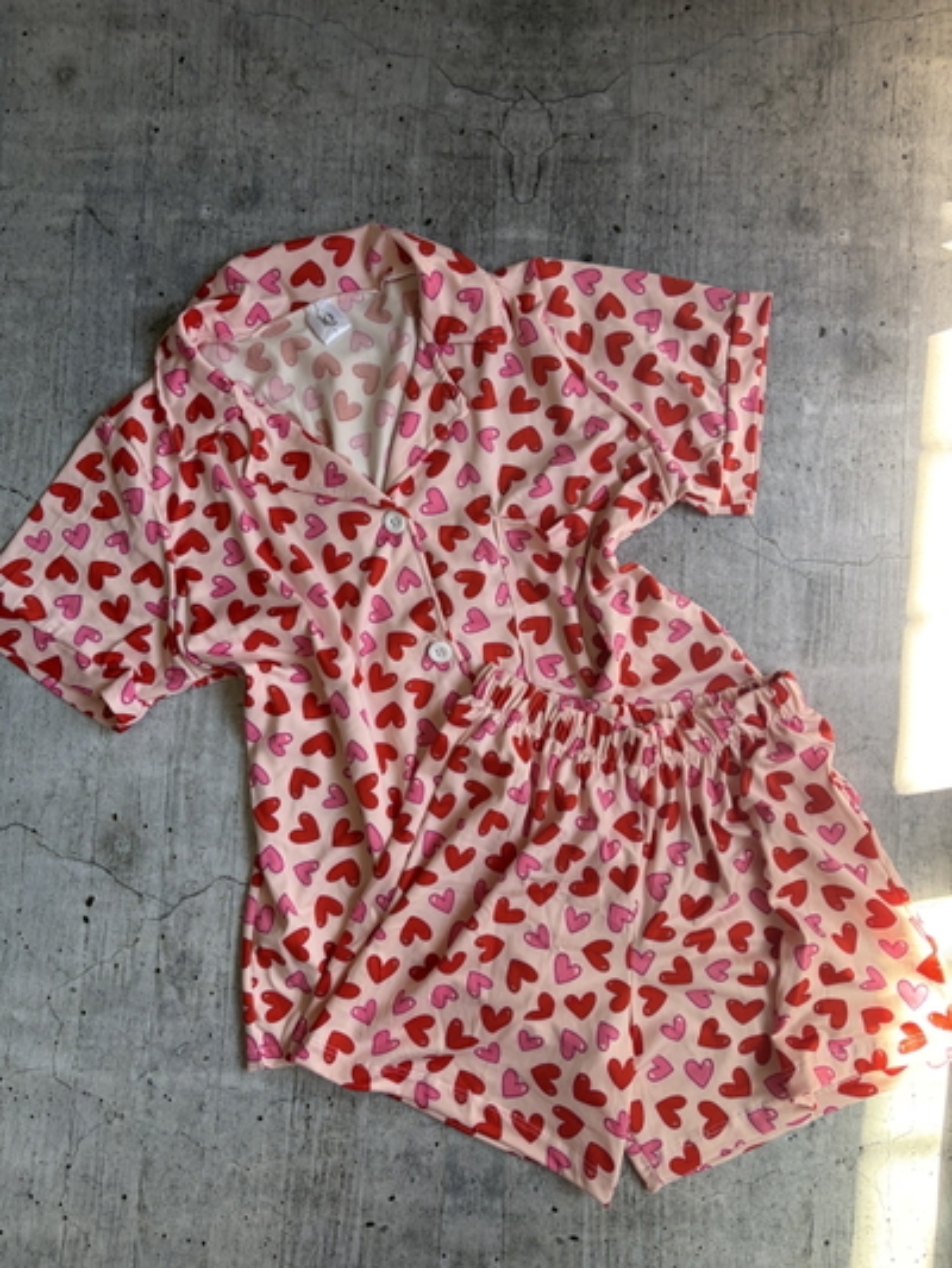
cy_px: 634
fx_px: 953
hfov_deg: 53.1
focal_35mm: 26
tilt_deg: -86.4
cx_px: 476
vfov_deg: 67.3
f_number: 1.6
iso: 40
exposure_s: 1/121
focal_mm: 5.96
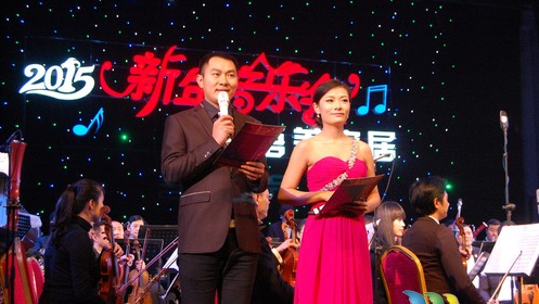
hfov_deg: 34.9
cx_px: 269
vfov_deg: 20.1
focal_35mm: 60
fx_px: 858
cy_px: 159
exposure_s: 1/80
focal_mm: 38
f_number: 6.3
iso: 1600
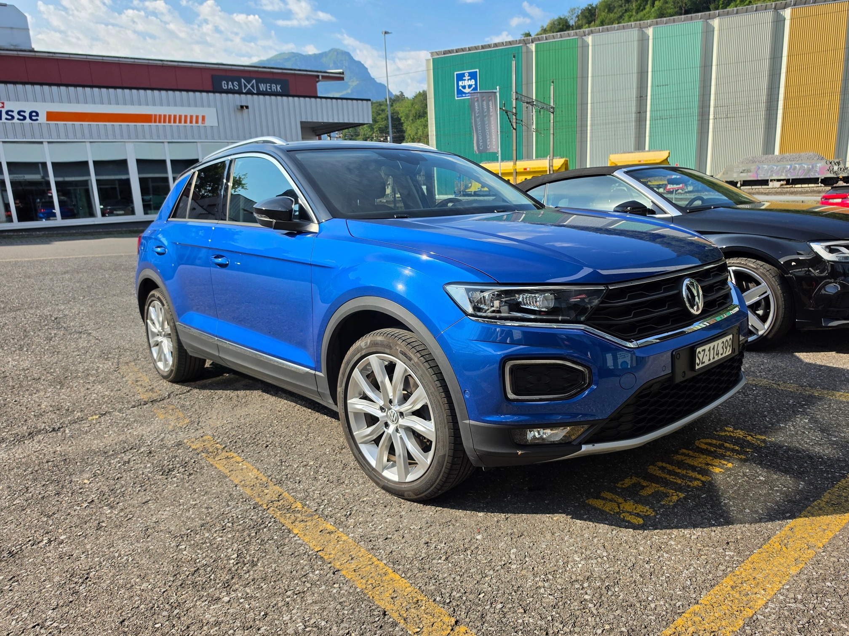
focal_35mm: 23
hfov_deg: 73.9
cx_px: 424
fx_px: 564
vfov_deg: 58.9
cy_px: 318
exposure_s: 1/5294
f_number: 1.4
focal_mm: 6.5
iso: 64
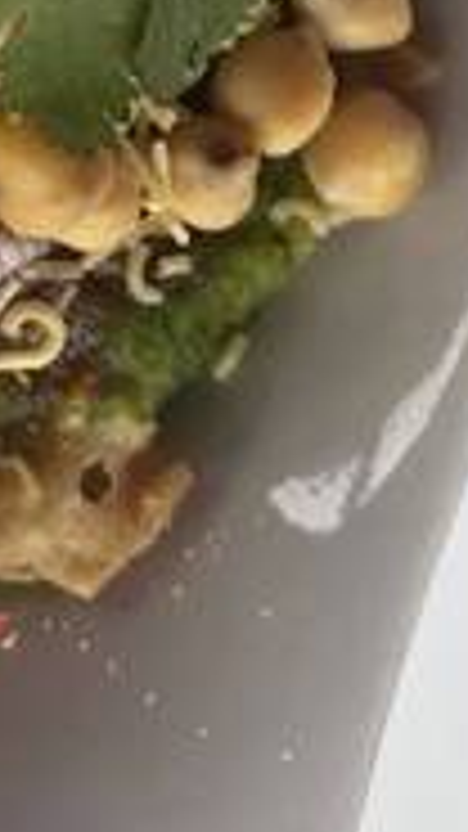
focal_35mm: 108
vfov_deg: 17.5
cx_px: -176
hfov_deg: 10.9
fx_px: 2384
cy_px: -470
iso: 80
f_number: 1.6
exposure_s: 1/120
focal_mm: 5.1
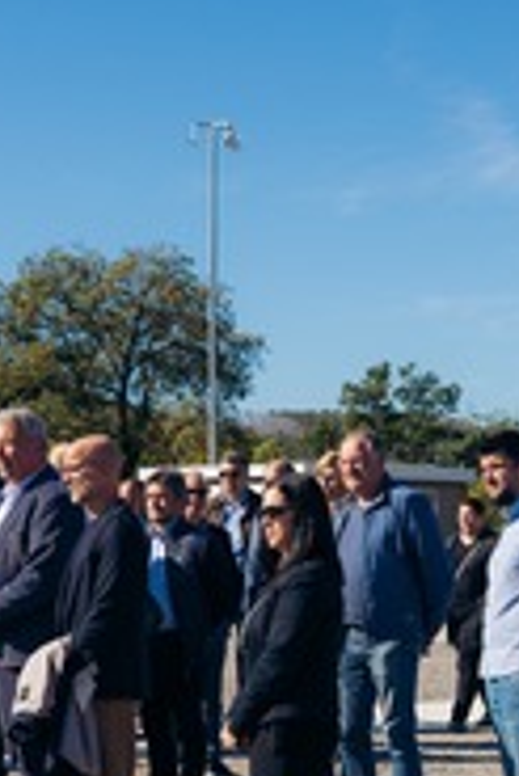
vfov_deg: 21.6
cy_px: 507
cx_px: 162
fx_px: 2029
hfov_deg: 14.5
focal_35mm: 94
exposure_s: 1/2000
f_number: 4
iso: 100
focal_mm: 35
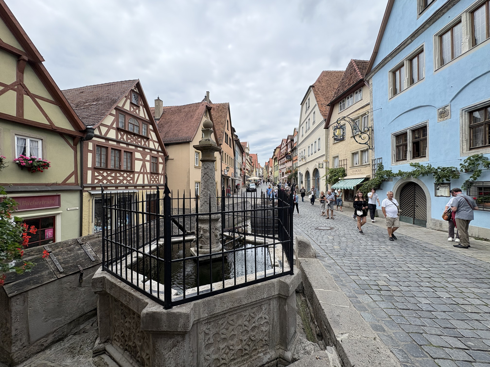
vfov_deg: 85.7
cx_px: 245
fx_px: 198
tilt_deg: +0.8
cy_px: 184
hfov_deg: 102.1
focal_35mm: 14
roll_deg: +0.5
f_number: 2.2
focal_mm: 2.22
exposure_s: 1/756
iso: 64
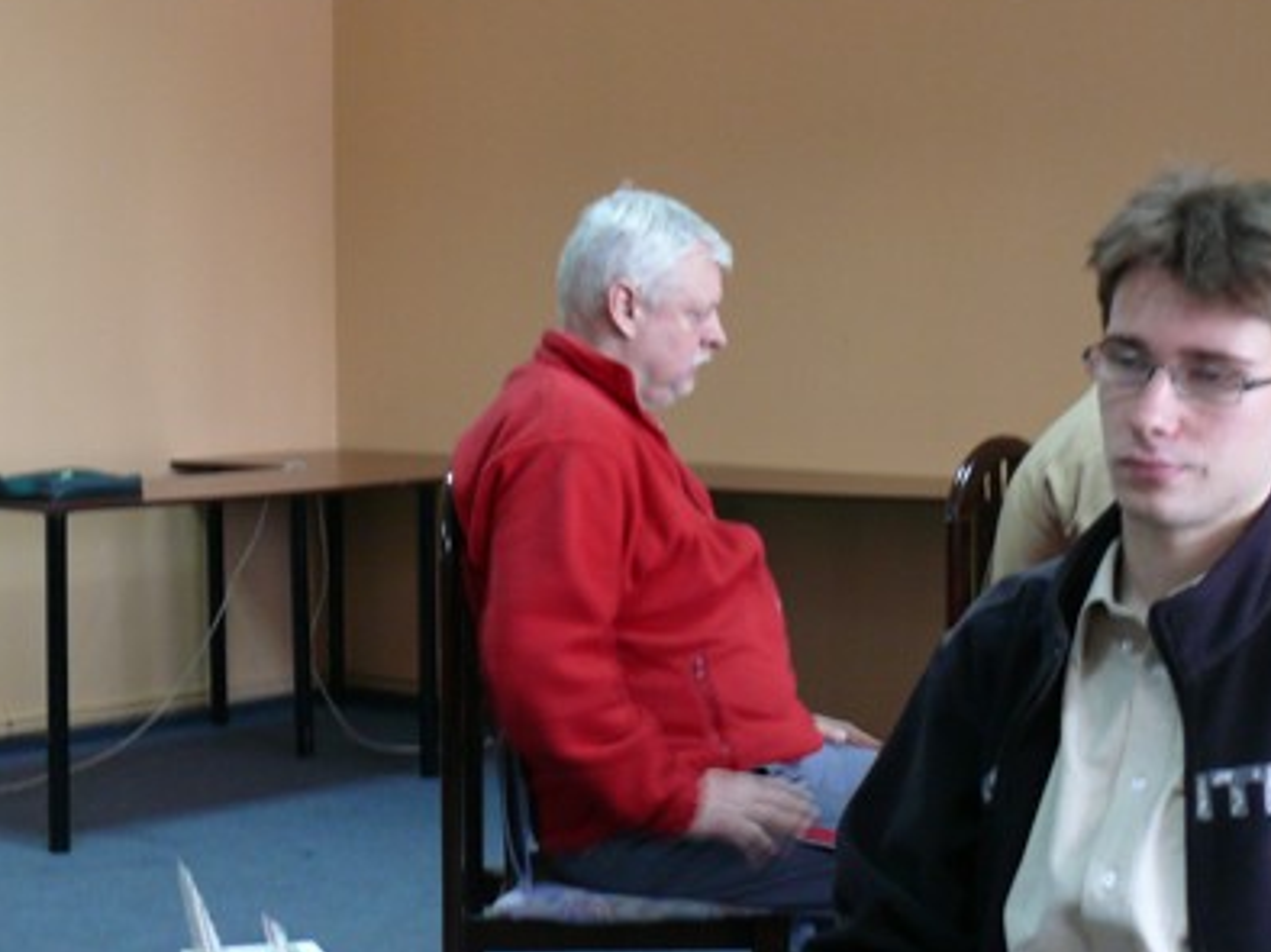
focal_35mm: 66
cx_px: 350
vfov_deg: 22.1
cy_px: 655
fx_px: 2422
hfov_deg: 29.0
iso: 200
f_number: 2.8
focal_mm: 8
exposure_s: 1/10
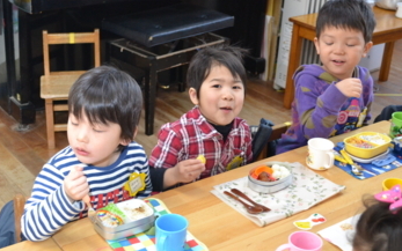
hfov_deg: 34.0
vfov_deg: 21.6
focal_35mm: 60
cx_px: 200
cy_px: 106
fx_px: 657
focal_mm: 34
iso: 1400
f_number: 5
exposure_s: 1/60
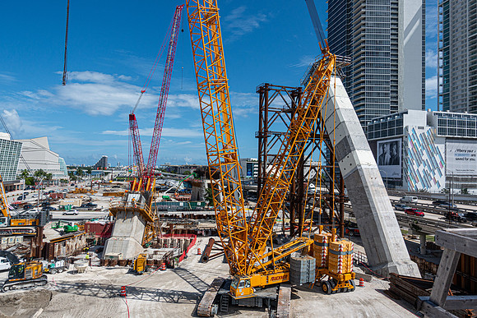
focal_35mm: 24
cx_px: 238
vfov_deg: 53.2
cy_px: 159
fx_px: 318
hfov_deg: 73.7
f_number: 4
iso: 125
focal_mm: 8.8
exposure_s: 1/250
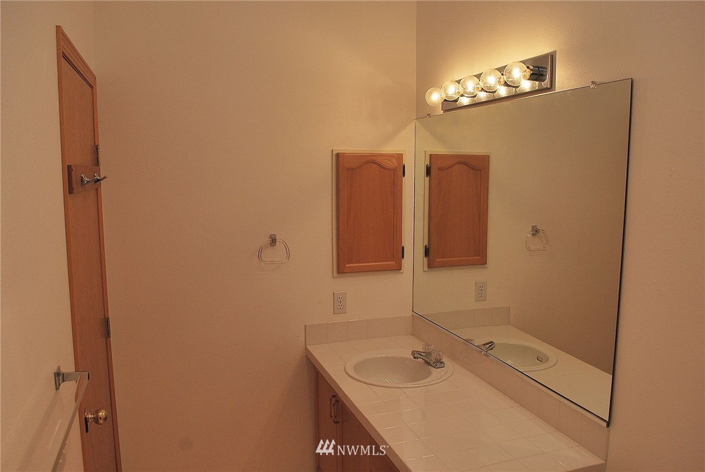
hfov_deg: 67.3
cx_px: 352
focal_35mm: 27
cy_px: 236
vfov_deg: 48.0
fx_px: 529
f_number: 5.6
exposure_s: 1/125
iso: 200
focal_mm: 18
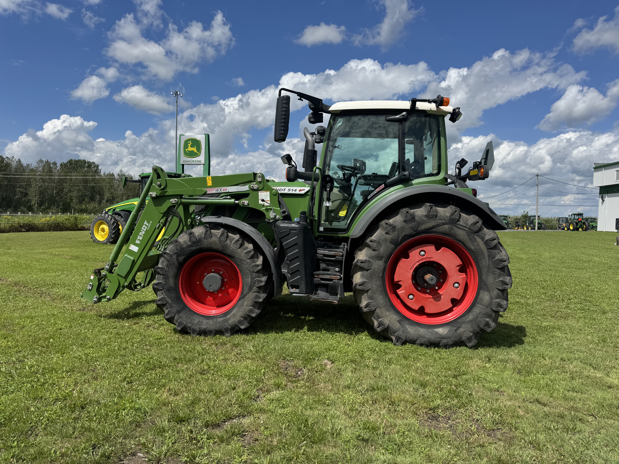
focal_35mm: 24
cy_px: 232
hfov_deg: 71.6
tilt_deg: -0.9
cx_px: 310
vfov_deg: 56.8
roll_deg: -1.1
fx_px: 429
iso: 80
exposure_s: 1/6410
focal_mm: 6.76
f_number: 1.78
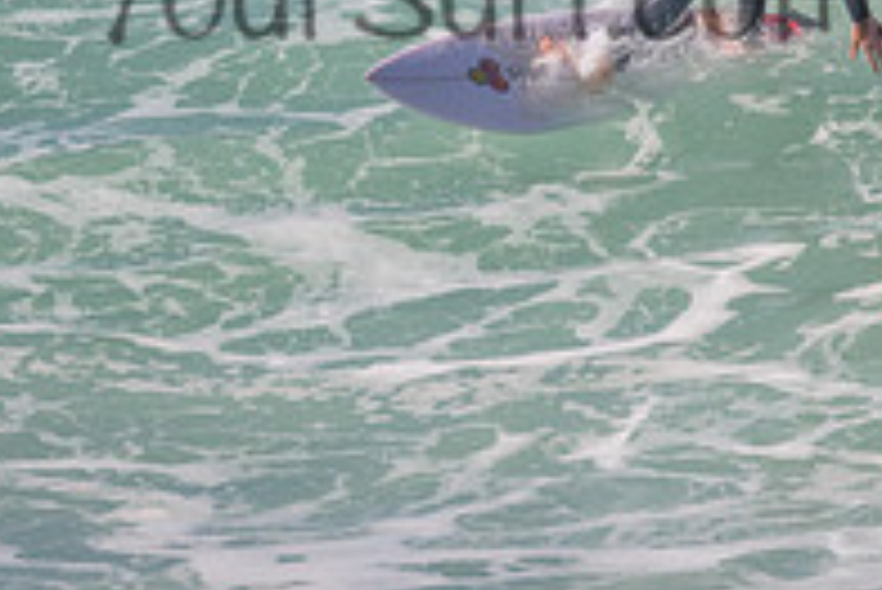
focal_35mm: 2365
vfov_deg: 0.6
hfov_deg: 0.9
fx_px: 57983
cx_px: 554
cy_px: -65
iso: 1000
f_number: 11
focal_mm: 800
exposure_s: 1/2000
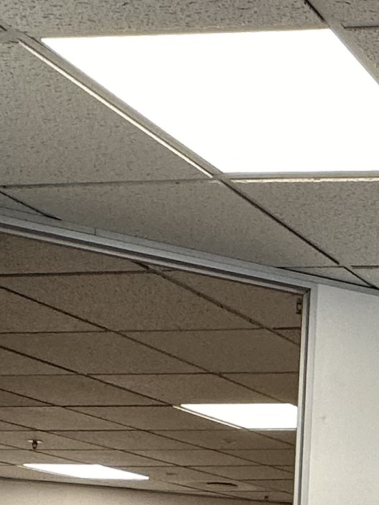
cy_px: 581
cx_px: 753
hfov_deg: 15.9
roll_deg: -2.0
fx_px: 1065
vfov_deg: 24.5
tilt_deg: +3.1
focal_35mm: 73
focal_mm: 2.22
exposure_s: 1/100
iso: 80
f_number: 2.2
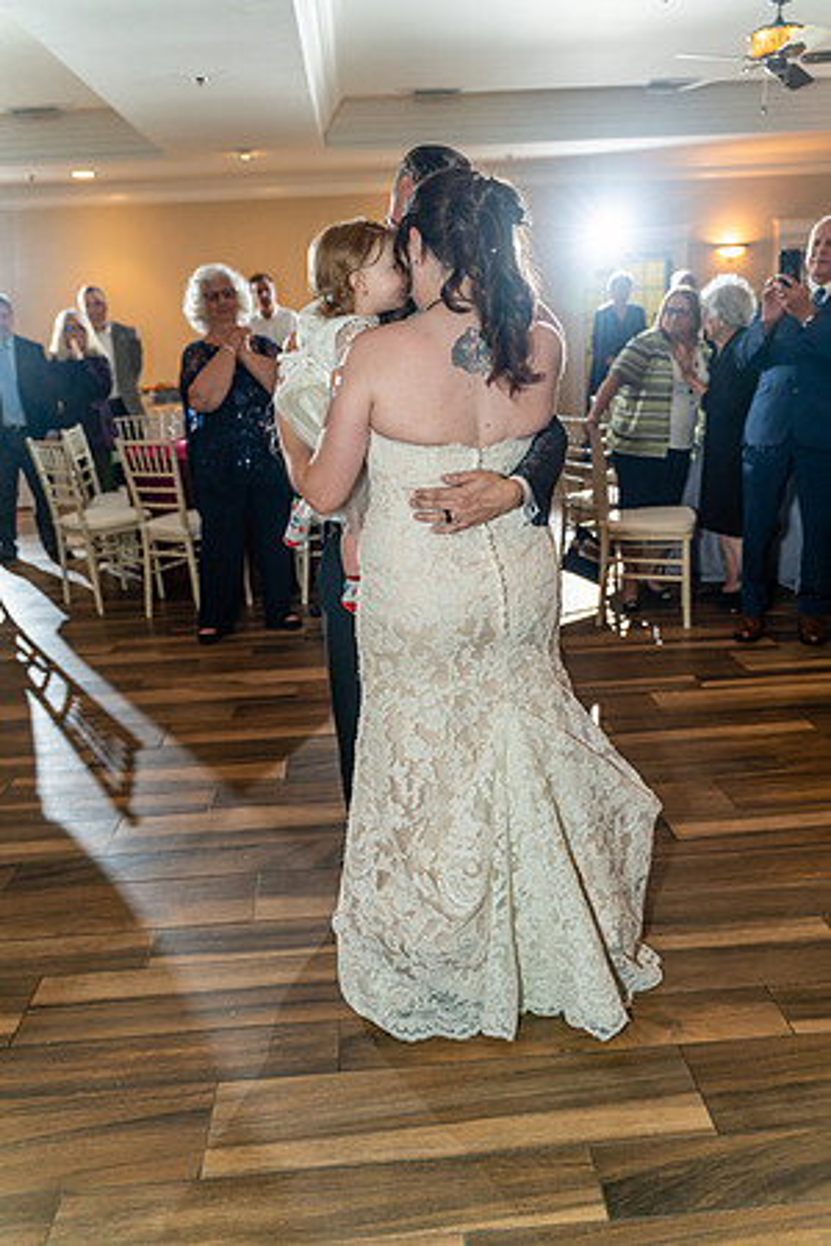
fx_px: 969
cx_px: 416
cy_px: 623
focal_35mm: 28
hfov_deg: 46.4
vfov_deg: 65.5
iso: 1250
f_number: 2.8
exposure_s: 1/160
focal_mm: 28
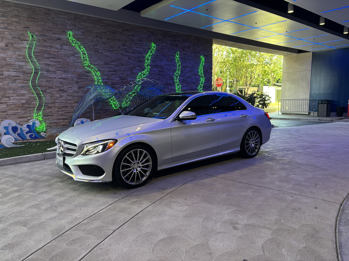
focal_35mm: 26
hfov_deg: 67.3
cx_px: 174
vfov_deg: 53.1
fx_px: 262
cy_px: 130
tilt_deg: -8.2
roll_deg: -0.5
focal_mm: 5.96
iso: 100
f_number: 1.6
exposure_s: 1/60
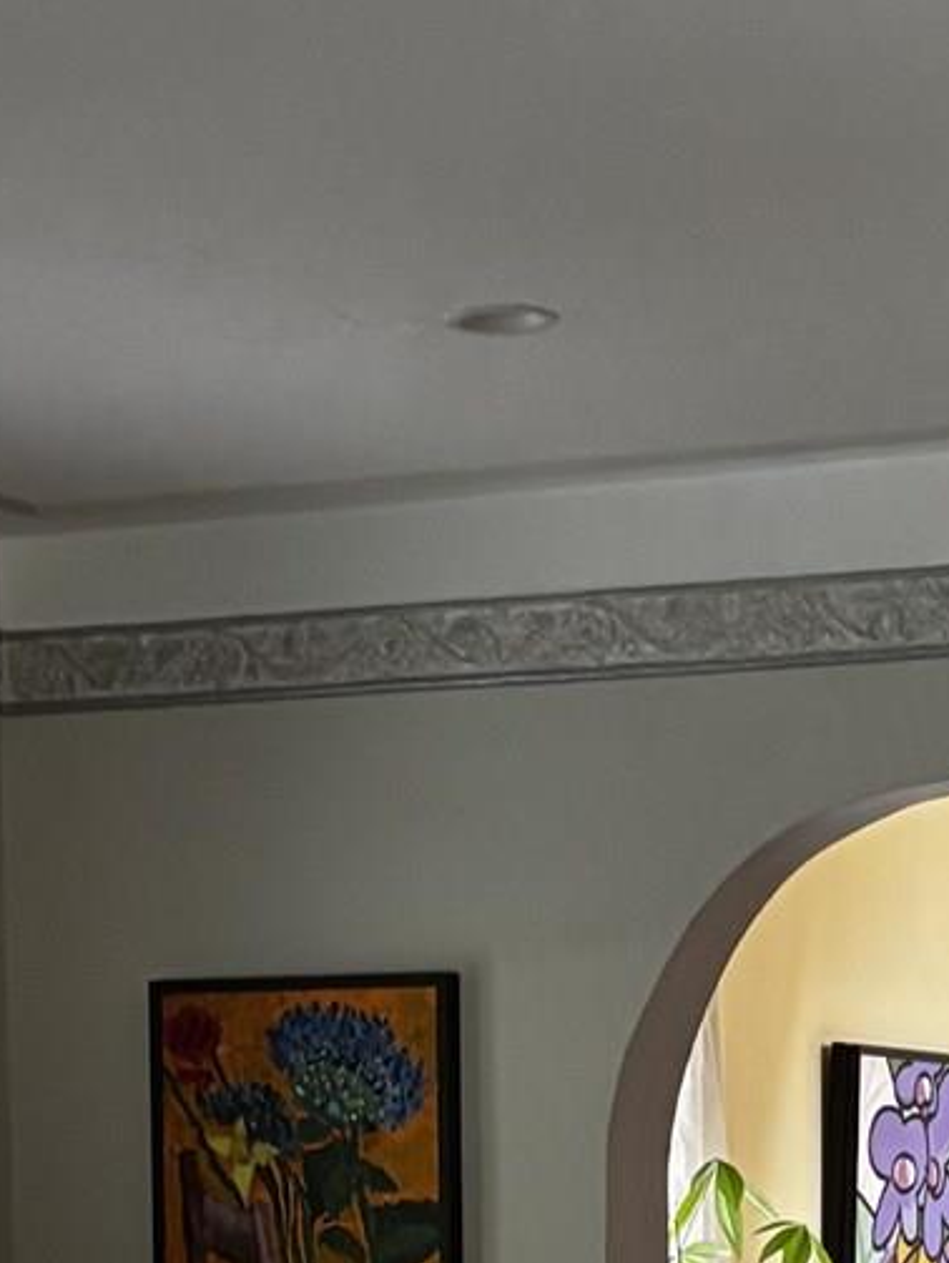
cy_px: 1846
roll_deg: -1.0
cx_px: 625
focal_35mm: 119
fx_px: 4344
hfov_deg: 12.5
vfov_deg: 15.4
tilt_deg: -8.0
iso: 400
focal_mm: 5.96
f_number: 1.6
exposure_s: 1/60
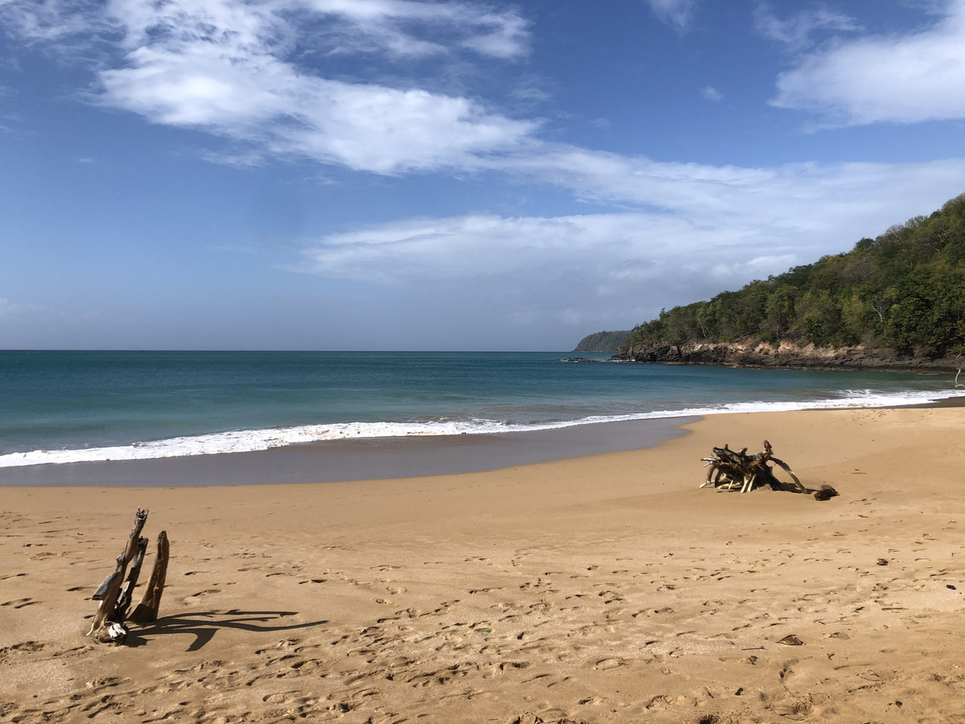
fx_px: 781
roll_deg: +0.7
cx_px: 482
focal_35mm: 28
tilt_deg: -0.6
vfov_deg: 49.7
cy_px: 362
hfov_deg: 63.4
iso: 20
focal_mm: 4
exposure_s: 1/3436
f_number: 1.8
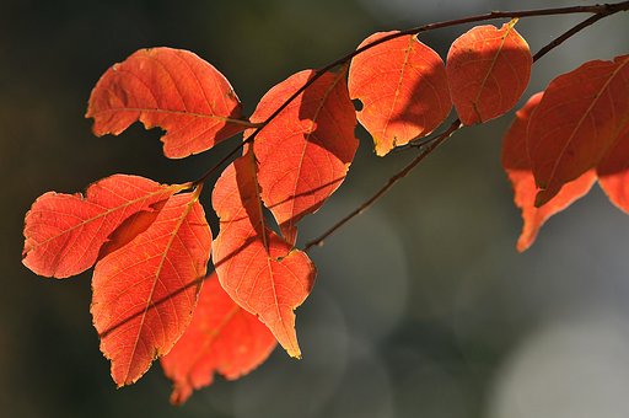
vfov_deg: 1.3
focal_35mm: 1050
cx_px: 314
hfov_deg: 2.0
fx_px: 18322
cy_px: 209
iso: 400
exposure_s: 1/640
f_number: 8
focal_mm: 700
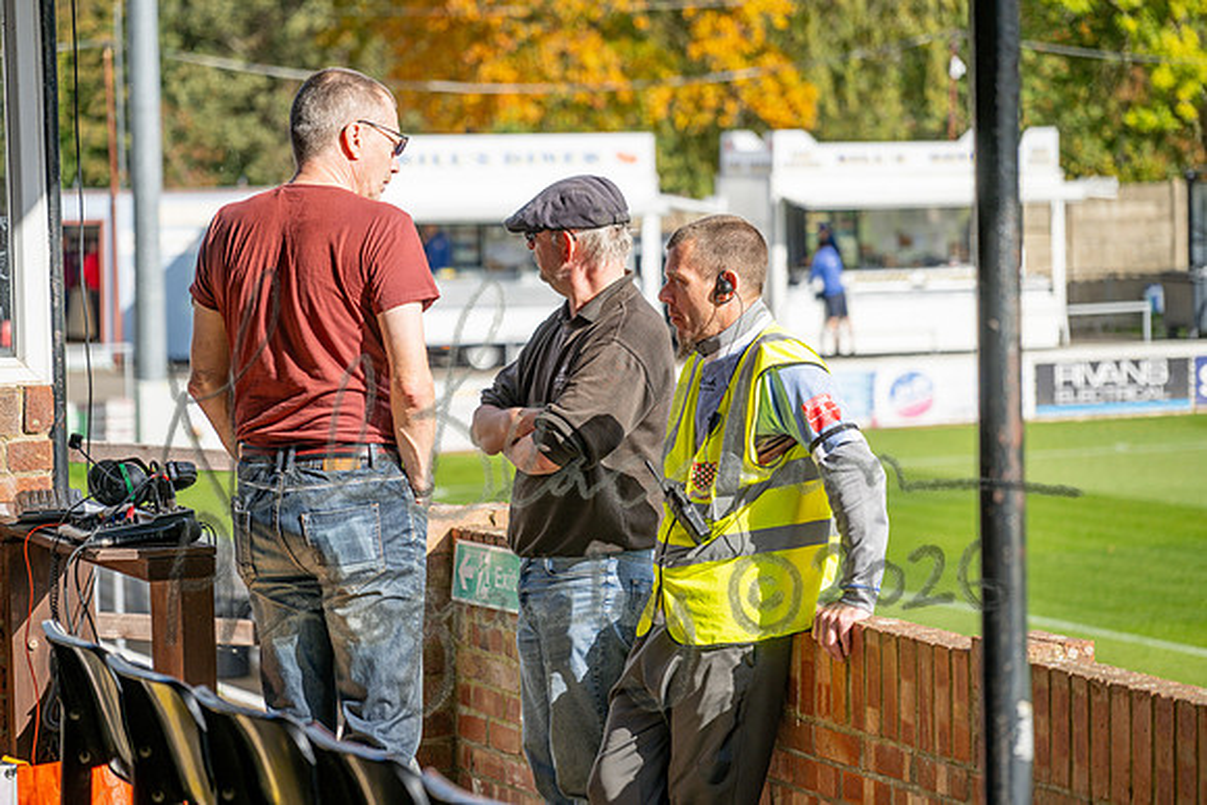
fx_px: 4024
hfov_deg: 17.1
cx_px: 604
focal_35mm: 120
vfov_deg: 11.4
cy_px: 402
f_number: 4
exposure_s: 1/640
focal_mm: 120
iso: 72
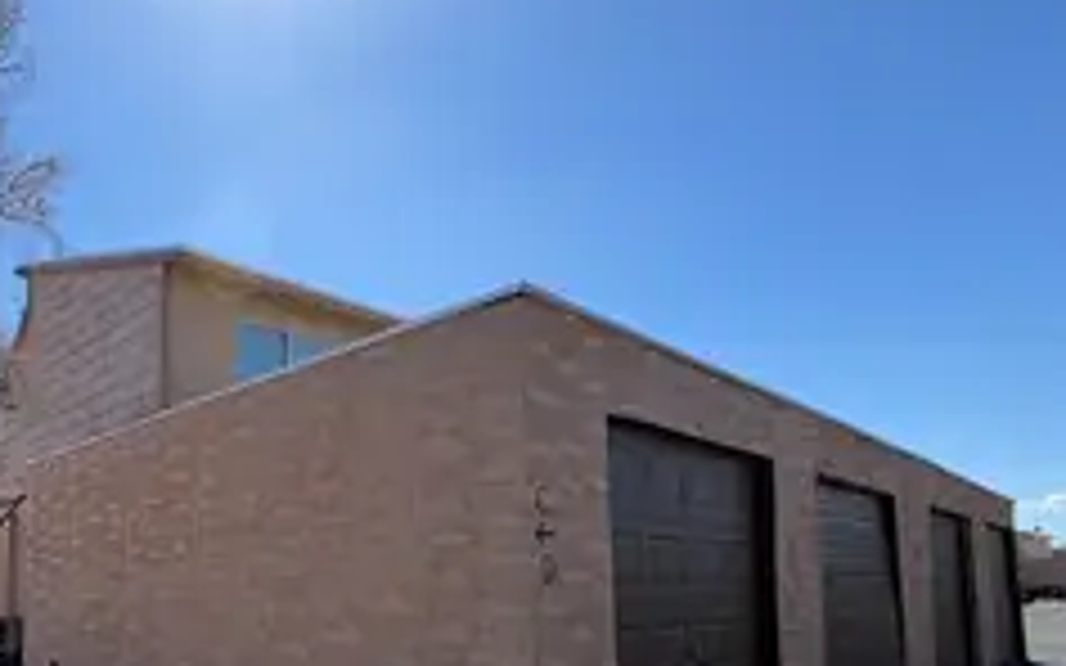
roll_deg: +0.0
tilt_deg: +4.8
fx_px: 726
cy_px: 522
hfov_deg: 66.4
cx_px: 225
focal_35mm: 25
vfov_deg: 46.9
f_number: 2.2
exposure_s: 1/770
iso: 20
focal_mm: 2.22
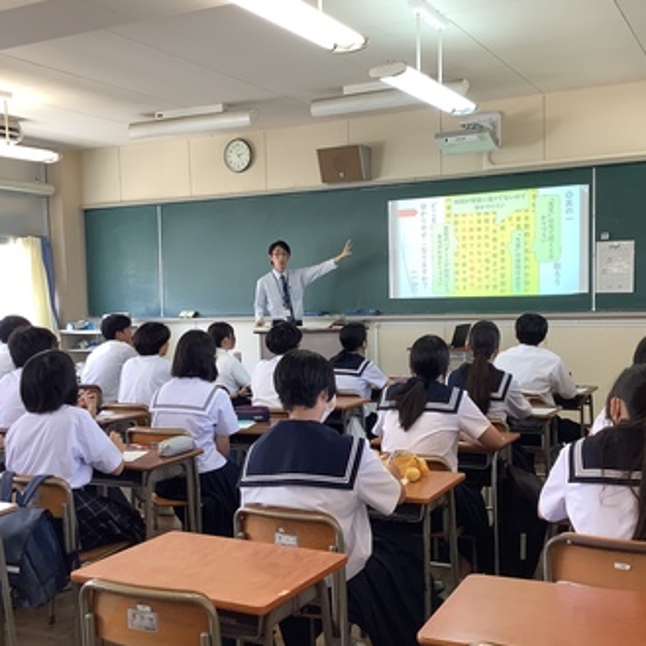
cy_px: 344
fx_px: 845
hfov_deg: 41.8
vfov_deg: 41.8
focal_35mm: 40
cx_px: 357
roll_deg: +2.3
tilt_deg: -4.3
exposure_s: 1/60
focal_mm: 3.3
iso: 64
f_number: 2.4
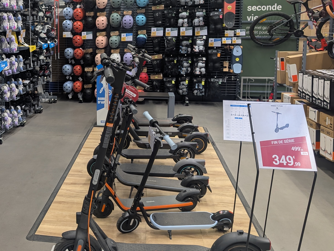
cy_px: 81
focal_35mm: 41
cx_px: 57
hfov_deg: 43.1
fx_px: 396
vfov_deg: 34.8
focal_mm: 6.9
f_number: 1.68
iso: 249
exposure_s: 1/215
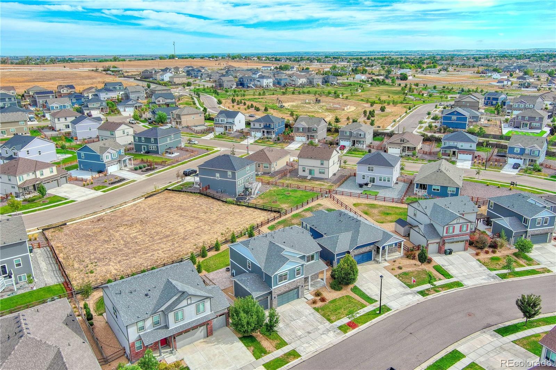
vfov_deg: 44.9
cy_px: 185
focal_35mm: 29
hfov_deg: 63.7
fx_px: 448
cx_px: 278
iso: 100
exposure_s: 1/1101
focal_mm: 10.6
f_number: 2.8
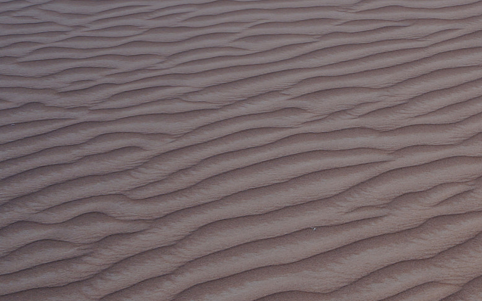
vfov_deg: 18.7
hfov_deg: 26.4
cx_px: 595
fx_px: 898
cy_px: 270
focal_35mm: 68
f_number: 4
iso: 100
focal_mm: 17
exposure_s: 1/160
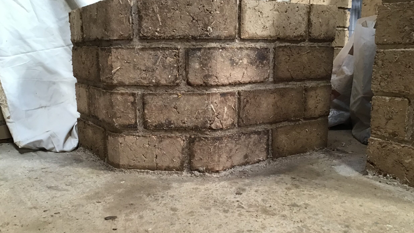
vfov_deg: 33.7
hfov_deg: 56.6
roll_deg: +0.2
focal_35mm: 35
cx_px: 204
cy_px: 125
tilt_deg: -9.9
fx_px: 384
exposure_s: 1/33
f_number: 2.4
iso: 100
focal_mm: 3.3
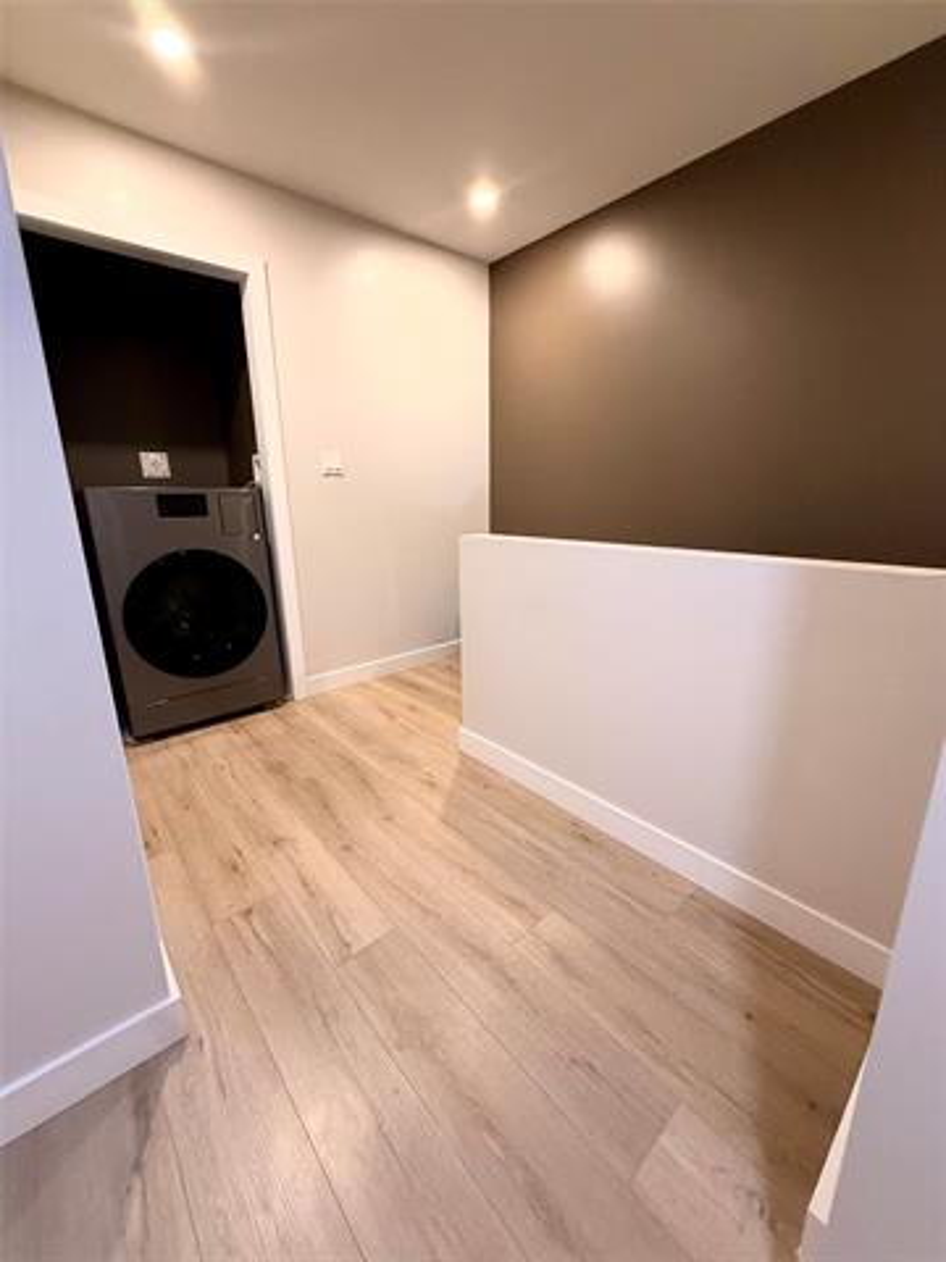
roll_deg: +0.1
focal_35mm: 14
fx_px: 510
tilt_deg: -14.0
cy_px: 631
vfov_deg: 102.1
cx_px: 473
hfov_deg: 85.7
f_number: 2.2
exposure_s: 1/60
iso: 400
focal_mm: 2.22
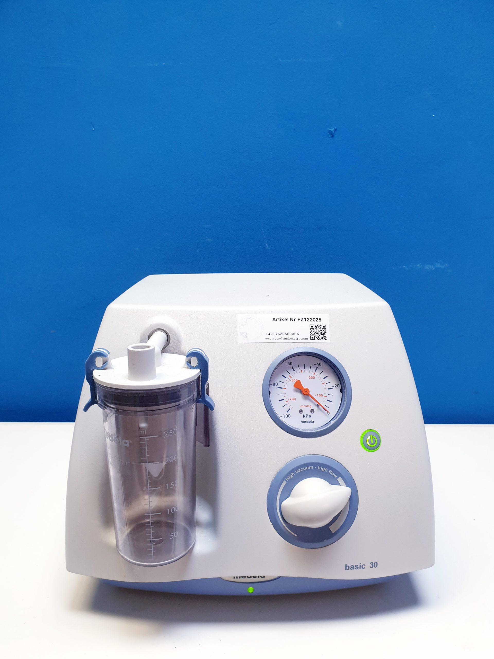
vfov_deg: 67.3
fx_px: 495
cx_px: 247
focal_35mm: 26
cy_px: 330
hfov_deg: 53.1
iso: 160
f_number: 2.4
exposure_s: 1/50
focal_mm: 4.3
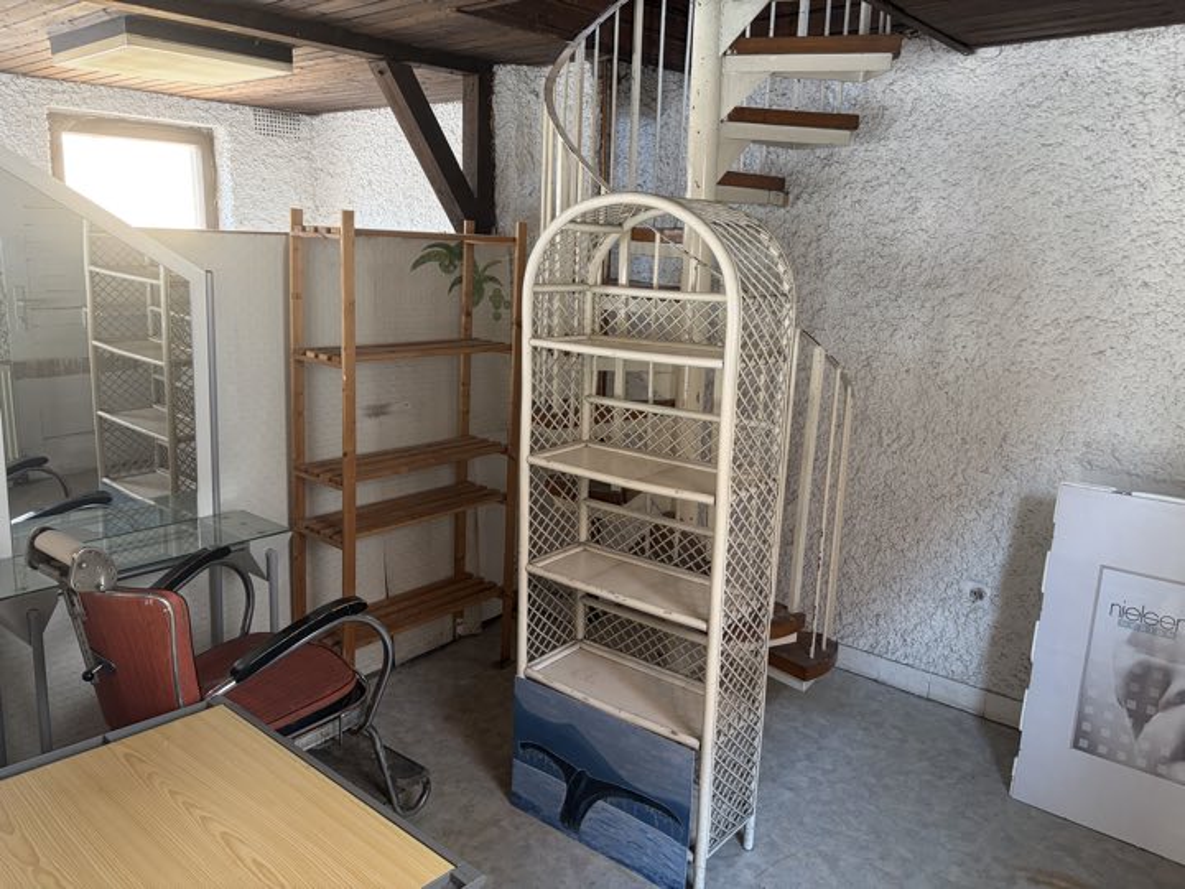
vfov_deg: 53.1
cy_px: 444
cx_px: 592
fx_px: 890
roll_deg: -2.3
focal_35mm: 26
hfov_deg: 67.3
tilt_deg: -14.1
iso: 125
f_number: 1.6
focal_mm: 5.96
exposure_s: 1/73
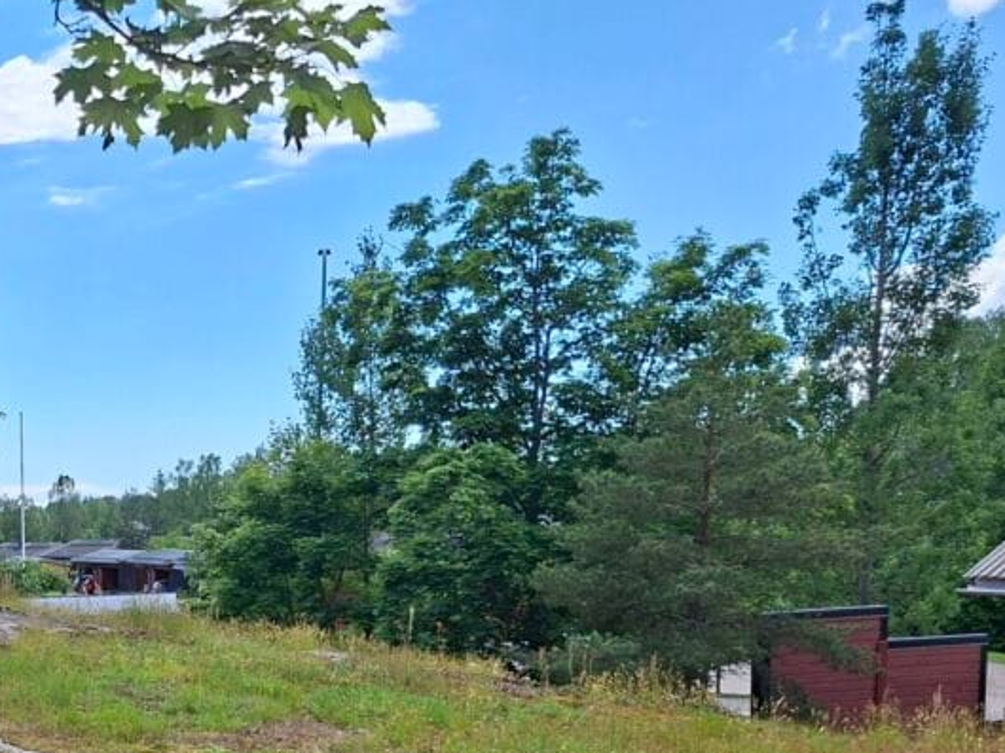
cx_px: -82
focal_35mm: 50
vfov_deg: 27.9
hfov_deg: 33.6
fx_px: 1451
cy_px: 690
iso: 50
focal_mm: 5.54
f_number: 1.8
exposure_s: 1/1541
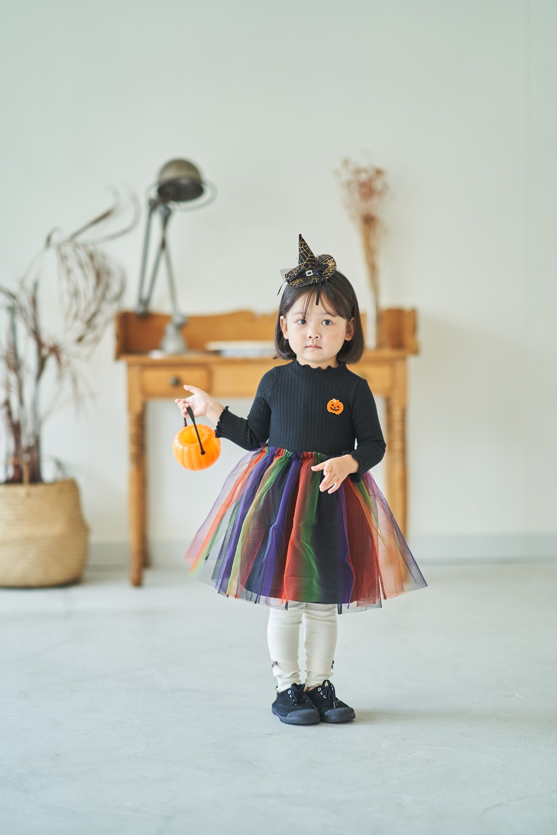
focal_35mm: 85
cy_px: 418
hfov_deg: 16.1
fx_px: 1973
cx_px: 278
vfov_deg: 23.9
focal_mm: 85
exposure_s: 1/250
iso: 200
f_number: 1.4
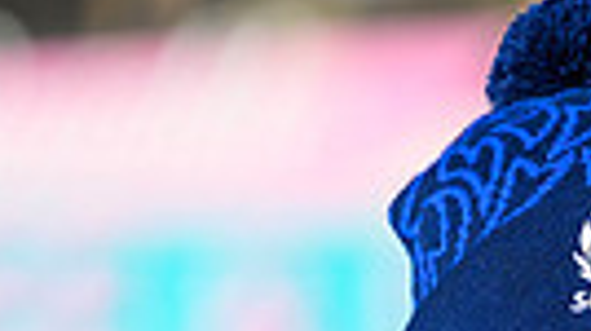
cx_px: 788
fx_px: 17922
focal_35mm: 1145
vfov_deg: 1.1
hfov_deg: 1.9
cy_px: 604
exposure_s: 1/4000
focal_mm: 180
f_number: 2.8
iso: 250
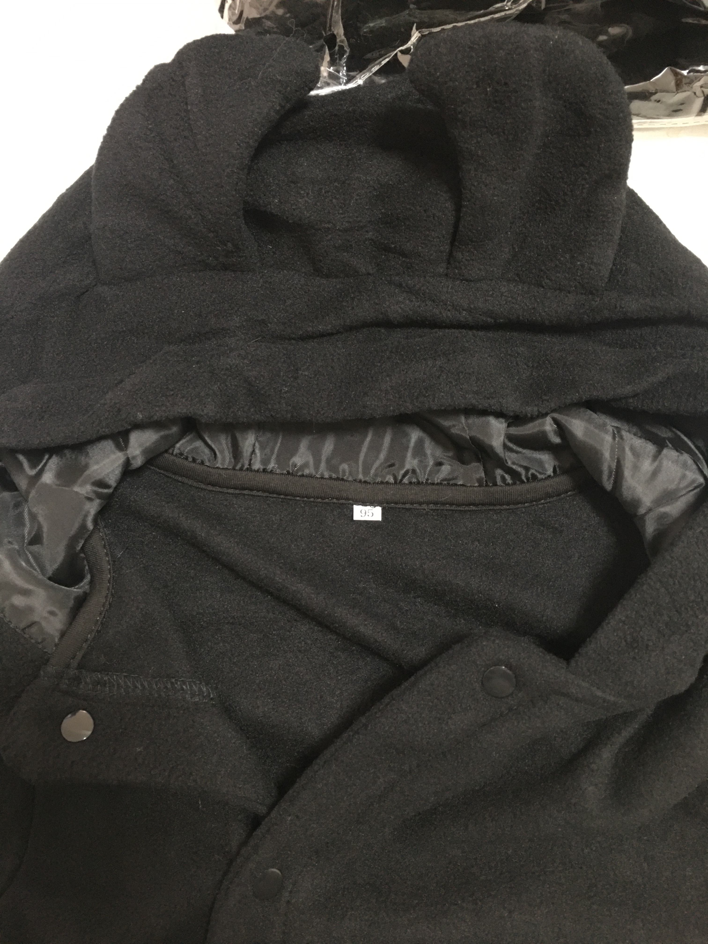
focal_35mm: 29
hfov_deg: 48.2
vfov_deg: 61.7
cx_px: 354
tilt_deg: -83.3
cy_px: 472
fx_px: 791
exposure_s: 1/4
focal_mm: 4.15
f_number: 2.2
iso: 125
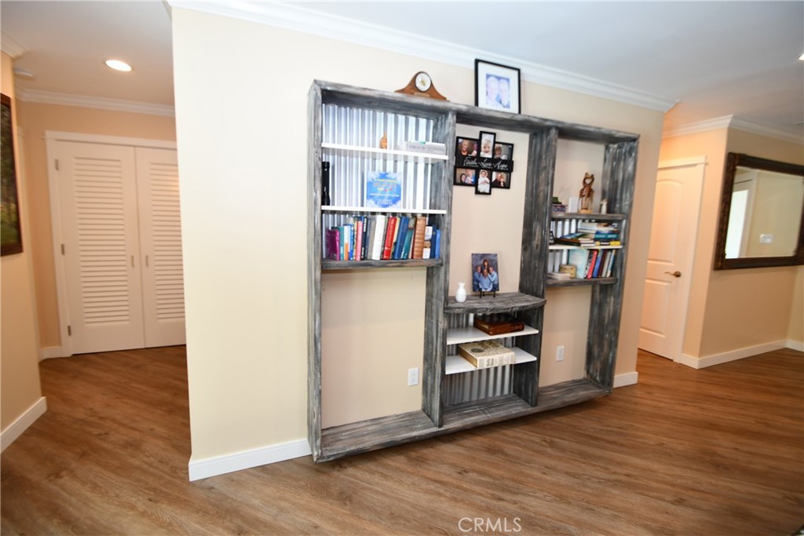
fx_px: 335
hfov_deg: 100.4
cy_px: 268
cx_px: 402
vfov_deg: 77.3
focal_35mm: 15
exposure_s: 1/60
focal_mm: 10
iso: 400
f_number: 4
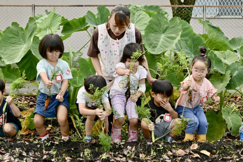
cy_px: 81
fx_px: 446
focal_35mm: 66
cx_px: 122
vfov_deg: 20.6
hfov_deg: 30.5
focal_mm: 44
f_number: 5.6
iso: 200
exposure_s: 1/250
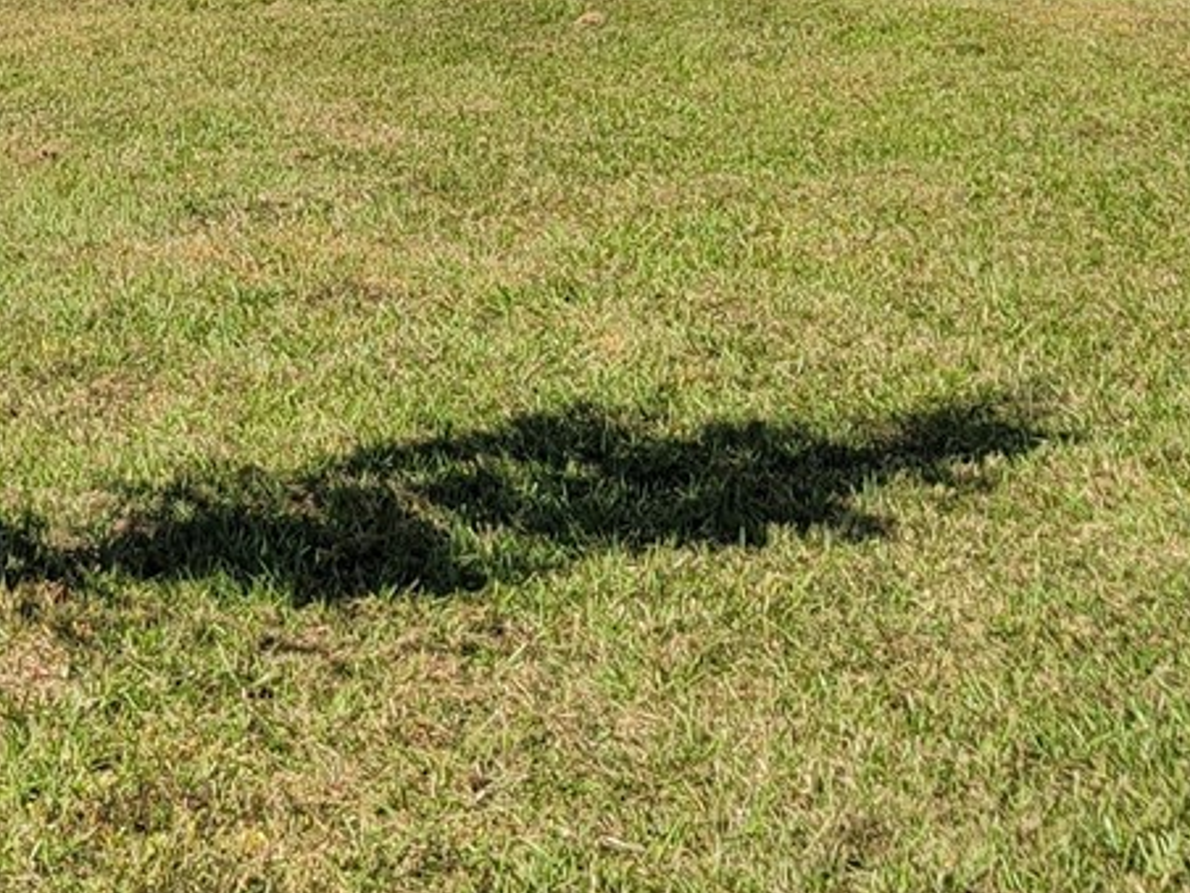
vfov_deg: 15.4
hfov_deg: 20.9
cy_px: -208
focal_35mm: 92
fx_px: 3163
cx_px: 166
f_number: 1.8
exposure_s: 1/2708
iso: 40
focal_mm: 5.4
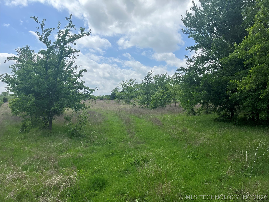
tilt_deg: -1.8
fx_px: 202
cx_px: 134
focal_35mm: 26
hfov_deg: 67.3
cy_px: 101
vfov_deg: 53.1
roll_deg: +0.5
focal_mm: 5.1
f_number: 1.6
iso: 50
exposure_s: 1/4651
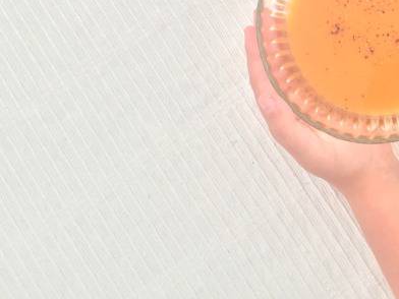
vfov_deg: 18.7
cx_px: 419
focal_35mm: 74
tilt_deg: -80.2
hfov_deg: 24.8
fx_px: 853
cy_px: -76
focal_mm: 4.15
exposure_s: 1/33
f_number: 2.2
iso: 32
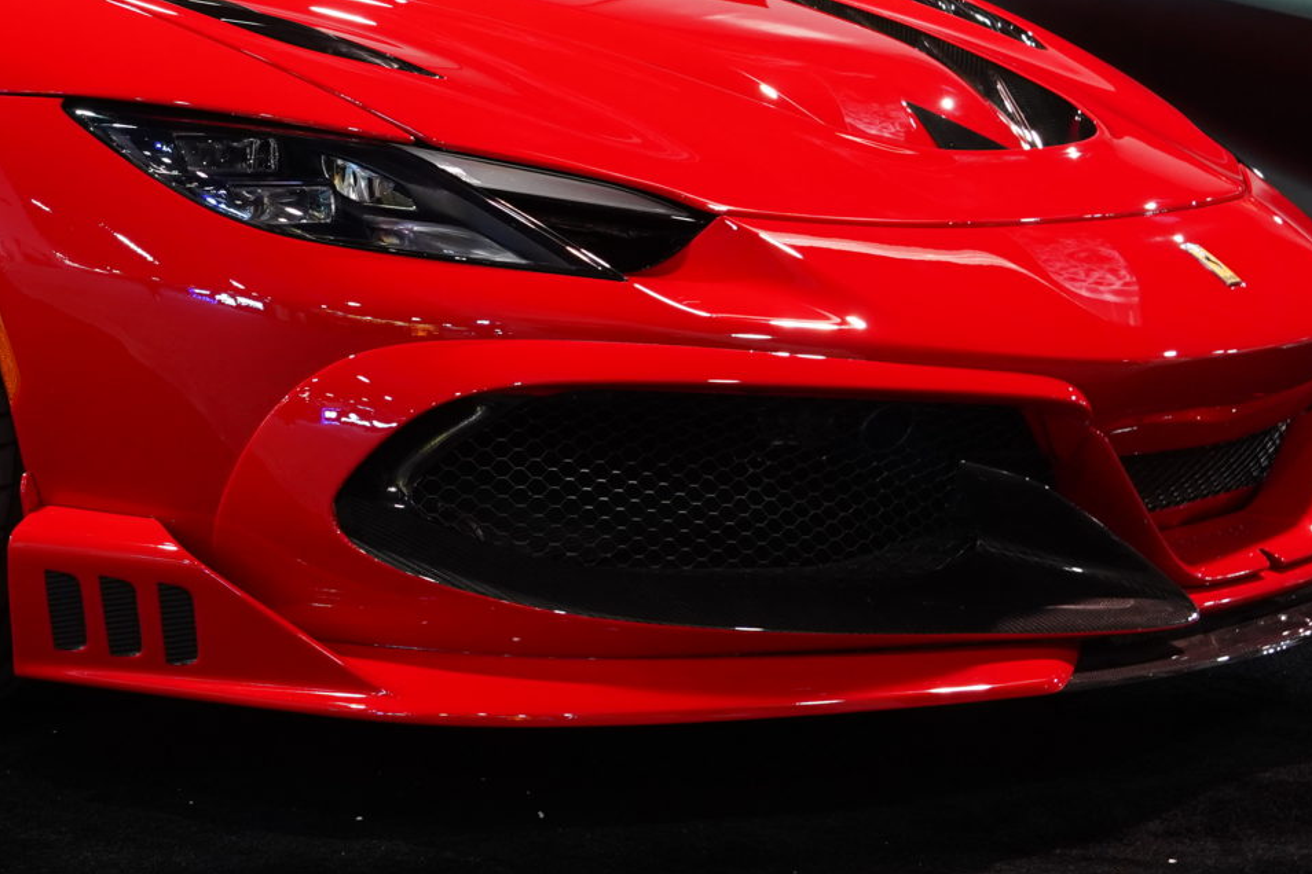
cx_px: -133
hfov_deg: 19.2
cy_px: 203
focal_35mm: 102
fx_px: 3717
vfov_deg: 13.4
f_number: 5.6
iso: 1250
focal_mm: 38
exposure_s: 1/13
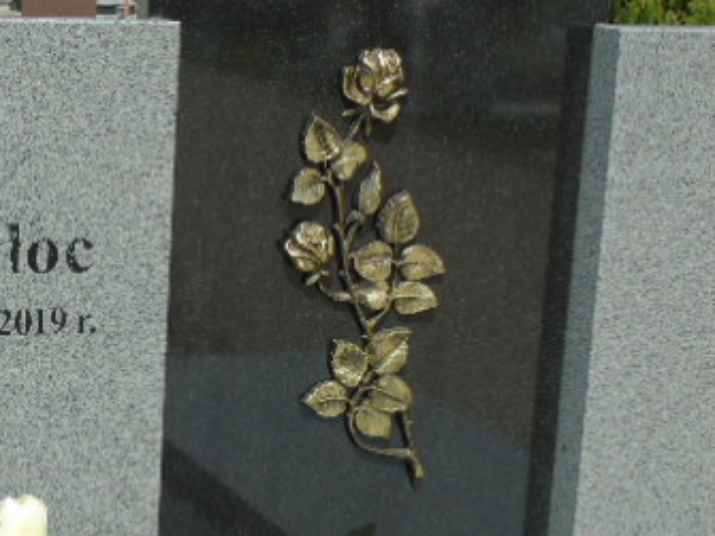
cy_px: 359
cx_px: 55
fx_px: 1817
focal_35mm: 88
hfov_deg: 21.7
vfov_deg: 16.7
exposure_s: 1/800
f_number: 4.1
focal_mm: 8.2
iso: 80
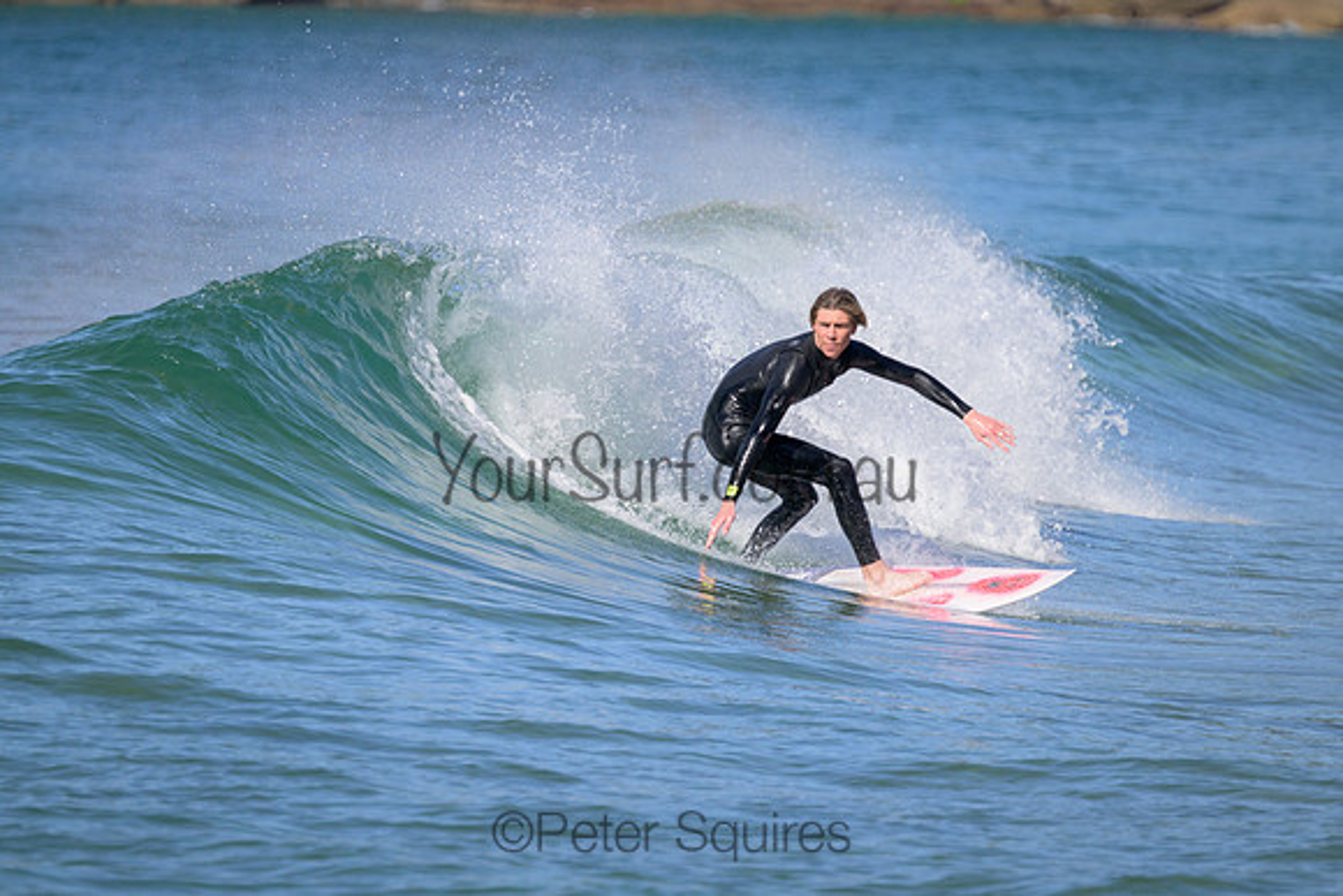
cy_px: 448
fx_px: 25373
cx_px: 672
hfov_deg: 3.0
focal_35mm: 680
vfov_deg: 2.0
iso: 900
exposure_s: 1/2000
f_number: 11
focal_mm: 680
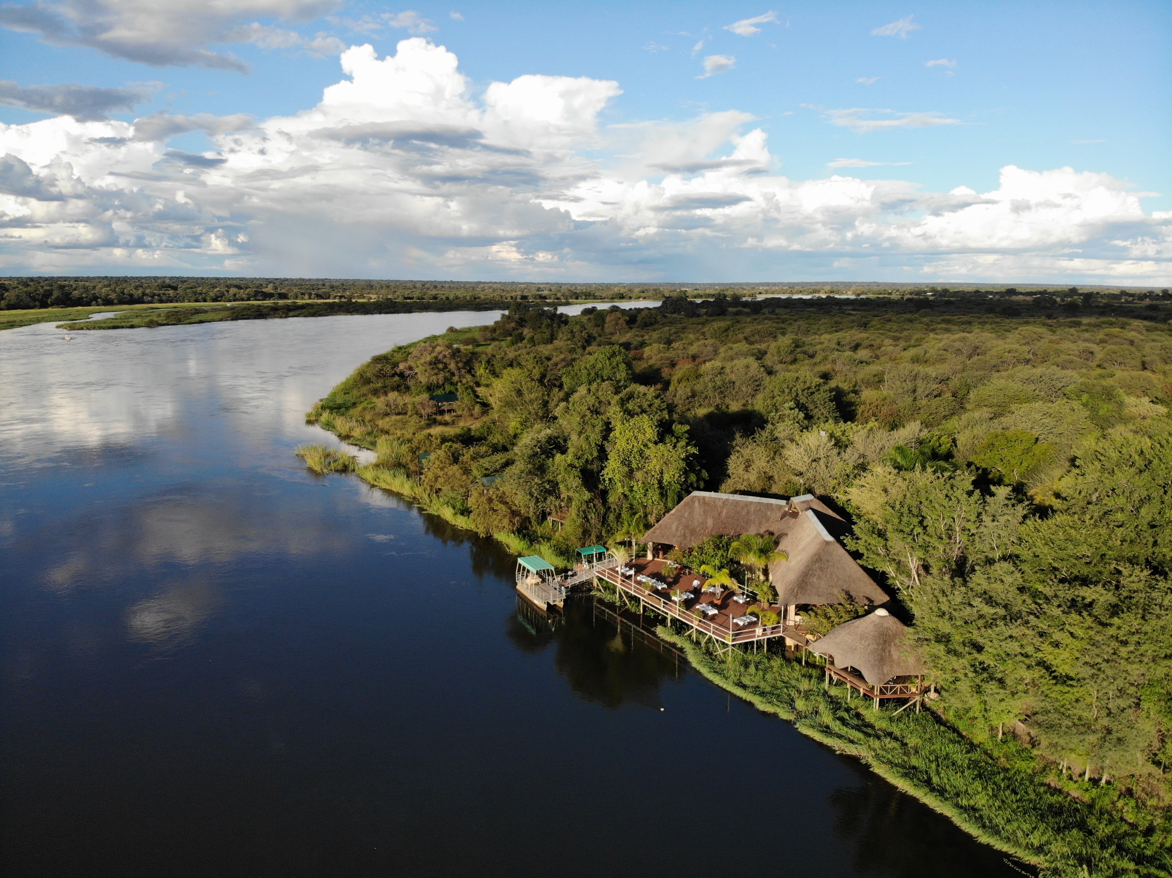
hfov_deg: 71.6
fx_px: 812
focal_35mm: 24
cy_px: 439
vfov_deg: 56.8
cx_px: 586
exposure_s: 1/643
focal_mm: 4.5
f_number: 2.8
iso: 100
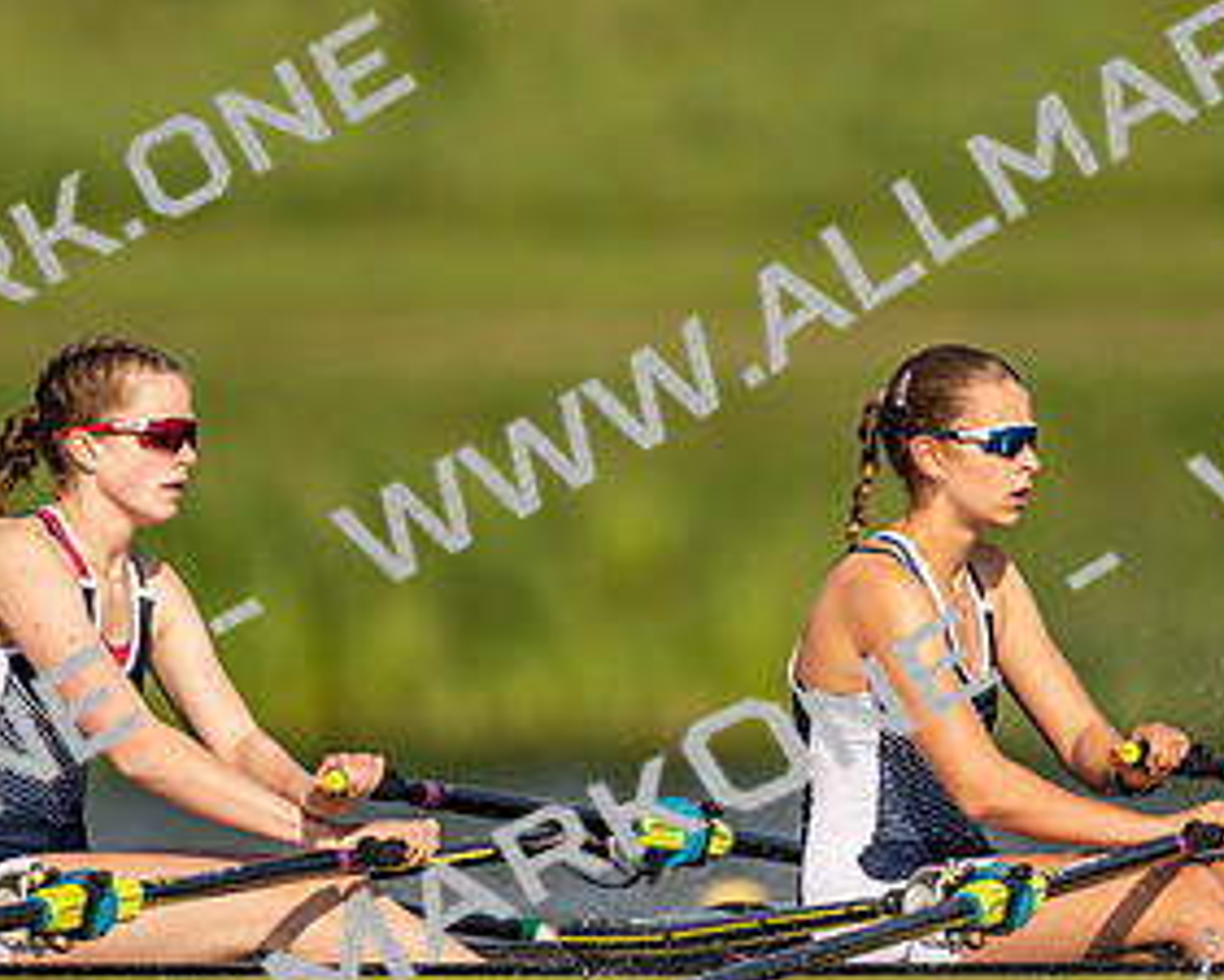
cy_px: 595
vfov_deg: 1.3
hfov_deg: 1.7
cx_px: 871
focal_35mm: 1163
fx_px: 42145
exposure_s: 1/2500
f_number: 4
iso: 220
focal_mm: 600
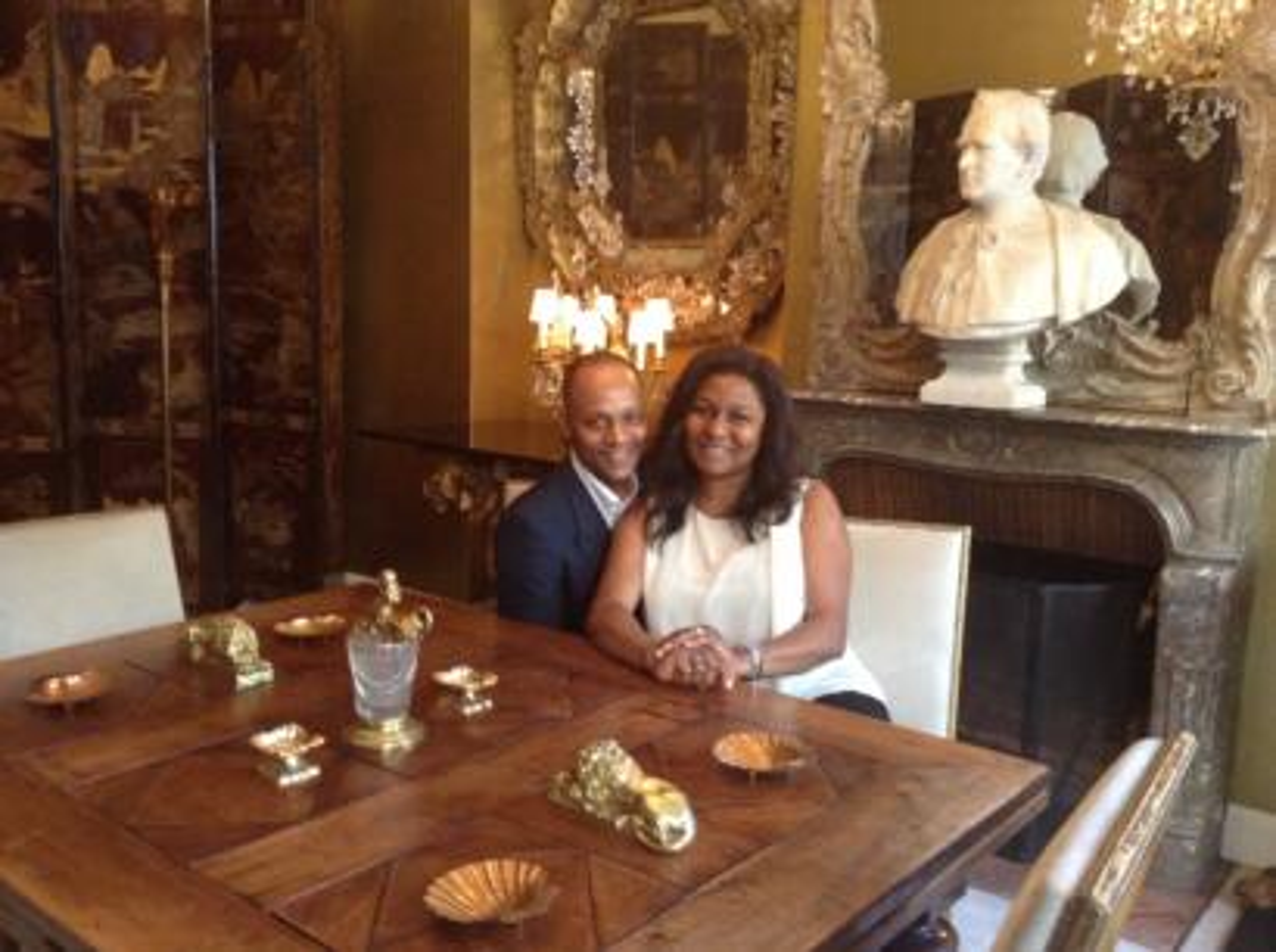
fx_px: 1214
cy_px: 476
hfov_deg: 55.4
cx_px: 638
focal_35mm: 33
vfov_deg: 42.8
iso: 200
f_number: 2.4
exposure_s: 1/25
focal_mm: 3.3
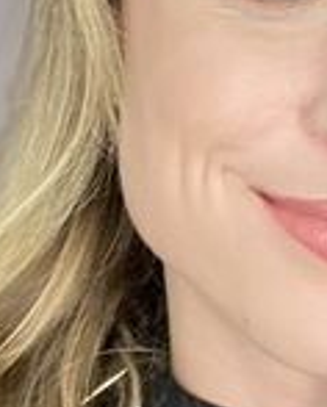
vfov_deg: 15.2
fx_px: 1521
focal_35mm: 126
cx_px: 321
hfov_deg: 12.1
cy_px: 241
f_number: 2.2
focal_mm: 2.71
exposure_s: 1/60
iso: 160
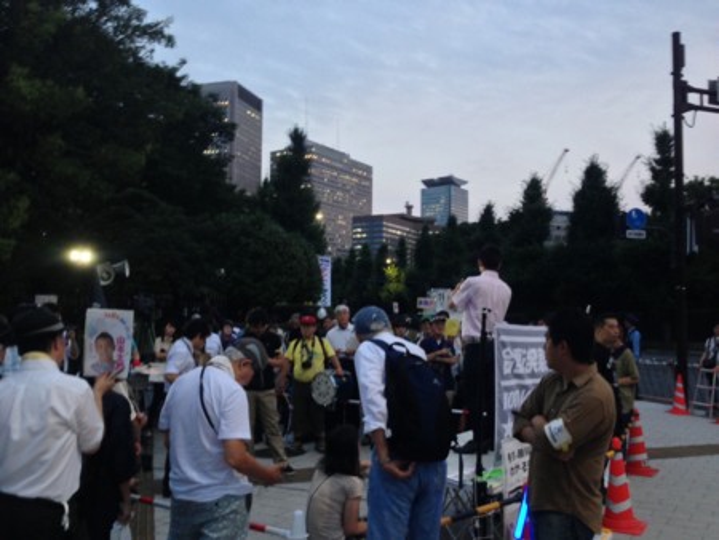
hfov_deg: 55.3
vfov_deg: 43.0
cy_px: 270
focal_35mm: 33
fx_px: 686
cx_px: 360
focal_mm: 4.13
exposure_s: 1/20
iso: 100
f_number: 2.4
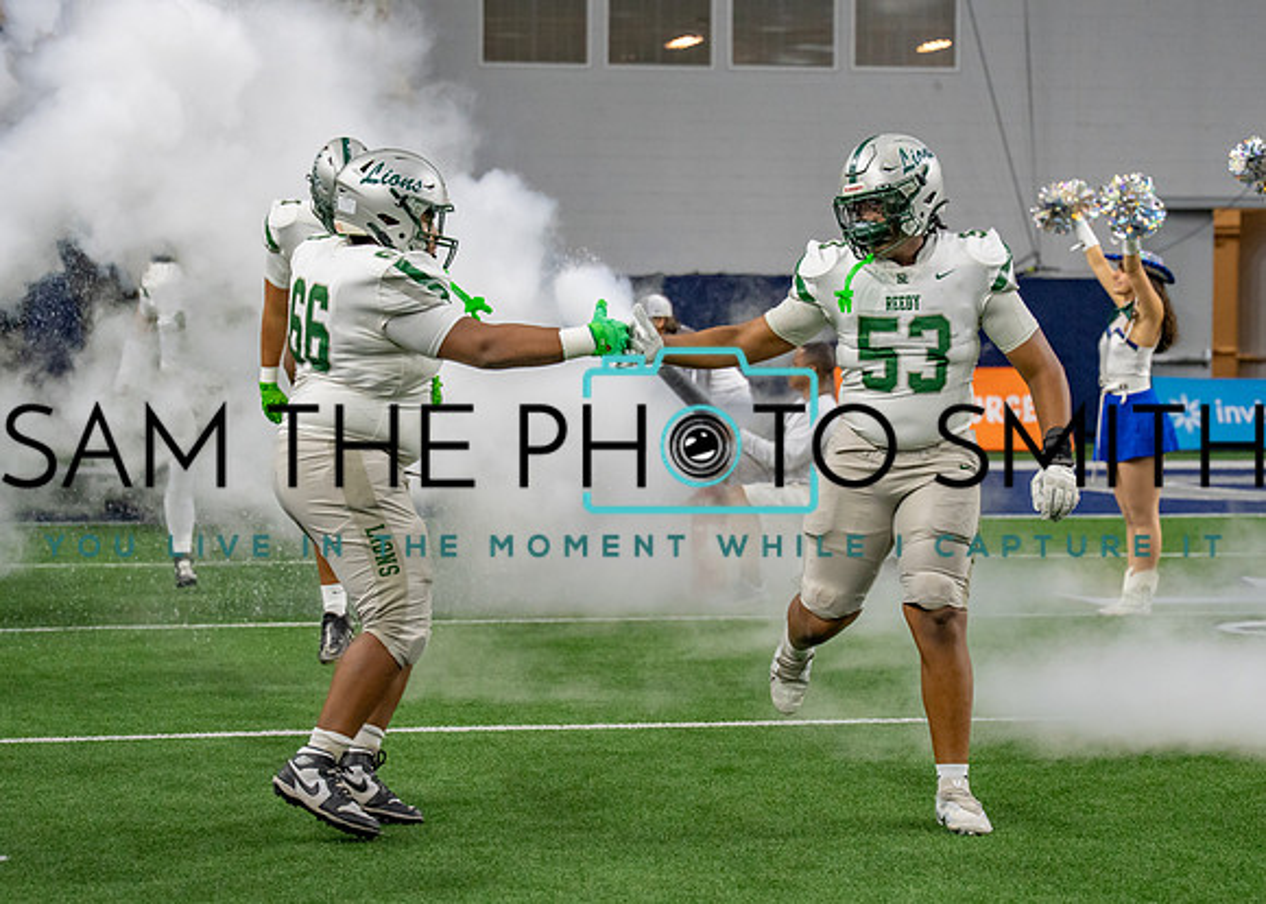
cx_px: 589
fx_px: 4050
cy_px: 448
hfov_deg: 17.8
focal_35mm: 113
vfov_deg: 12.7
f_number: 2.8
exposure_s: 1/1000
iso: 2000
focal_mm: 70
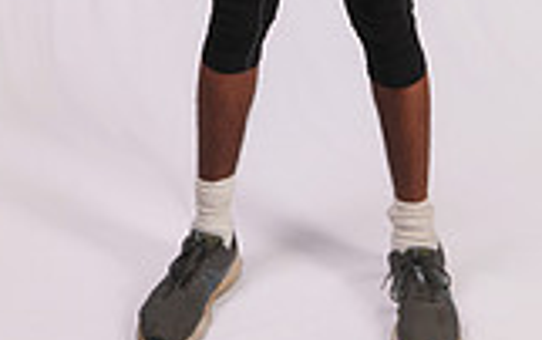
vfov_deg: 14.1
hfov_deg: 27.8
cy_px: -387
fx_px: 1094
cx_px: 320
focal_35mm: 74
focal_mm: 26
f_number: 5.6
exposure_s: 1/125
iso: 160
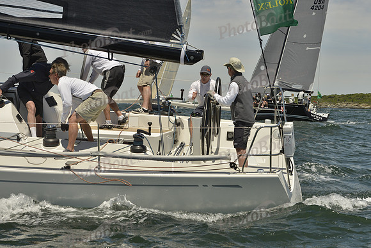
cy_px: 124
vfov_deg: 19.5
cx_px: 186
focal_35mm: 70
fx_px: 722
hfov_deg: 28.8
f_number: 9
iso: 280
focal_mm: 70
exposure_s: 1/1600
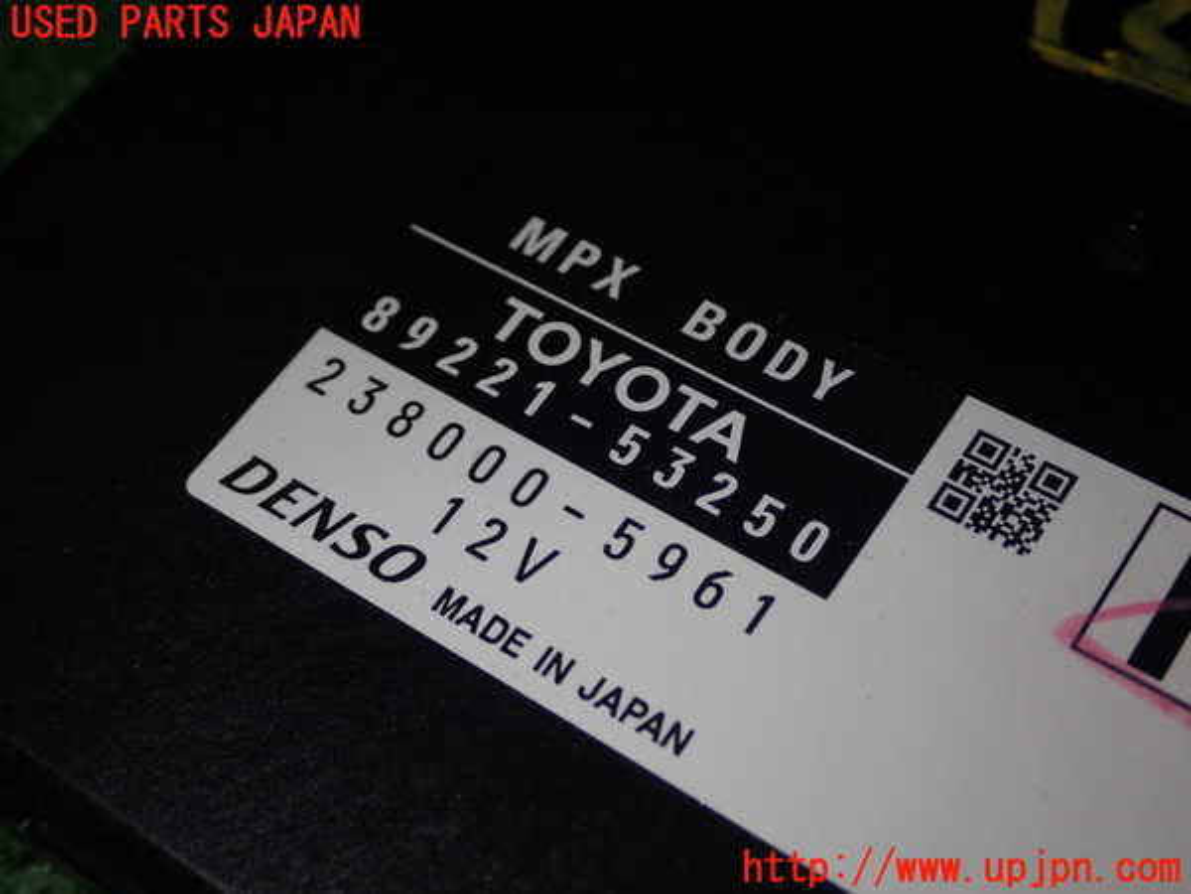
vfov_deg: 27.0
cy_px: 447
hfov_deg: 35.5
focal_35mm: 54
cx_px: 596
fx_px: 1858
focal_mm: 9.65
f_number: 10
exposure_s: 1/50
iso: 200
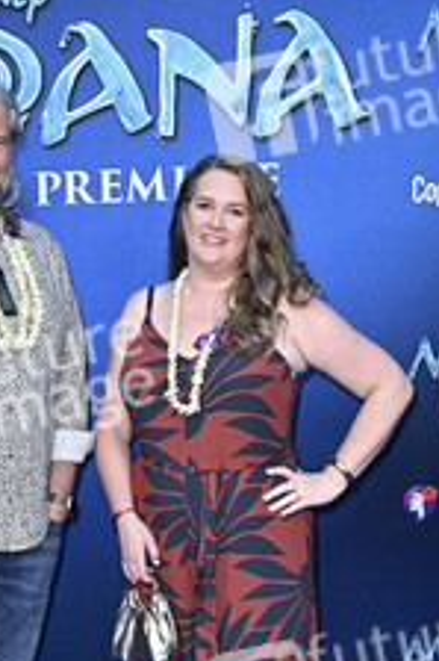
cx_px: 88
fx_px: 1209
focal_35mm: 66
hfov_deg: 20.4
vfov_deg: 29.8
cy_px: 537
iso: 800
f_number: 6.3
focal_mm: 37
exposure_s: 1/250
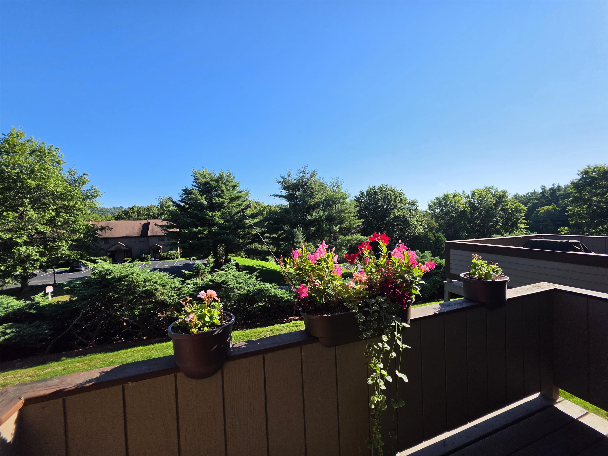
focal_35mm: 13
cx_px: 304
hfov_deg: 106.2
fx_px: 228
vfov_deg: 89.9
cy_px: 228
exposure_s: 1/1695
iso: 32
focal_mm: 2.2
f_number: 1.9
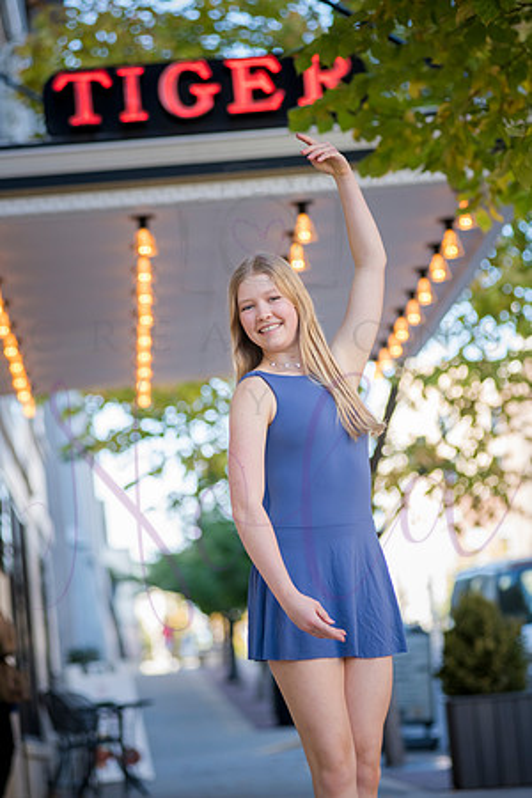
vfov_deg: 18.3
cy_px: 399
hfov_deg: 12.2
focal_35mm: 112
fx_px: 2482
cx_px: 266
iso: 400
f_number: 3.5
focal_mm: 112
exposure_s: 1/400
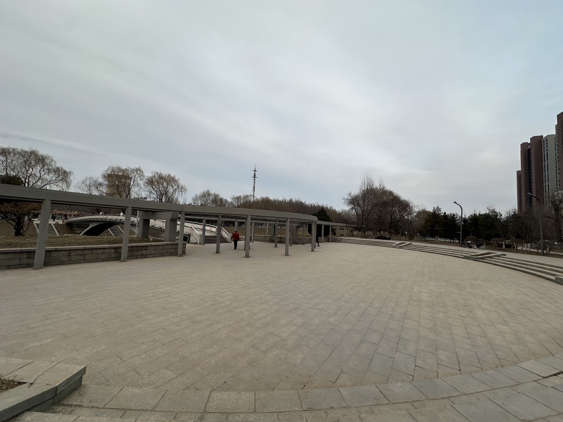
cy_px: 211
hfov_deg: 102.1
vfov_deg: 85.7
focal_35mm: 14
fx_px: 228
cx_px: 282
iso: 40
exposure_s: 1/219
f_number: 2.2
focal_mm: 2.22
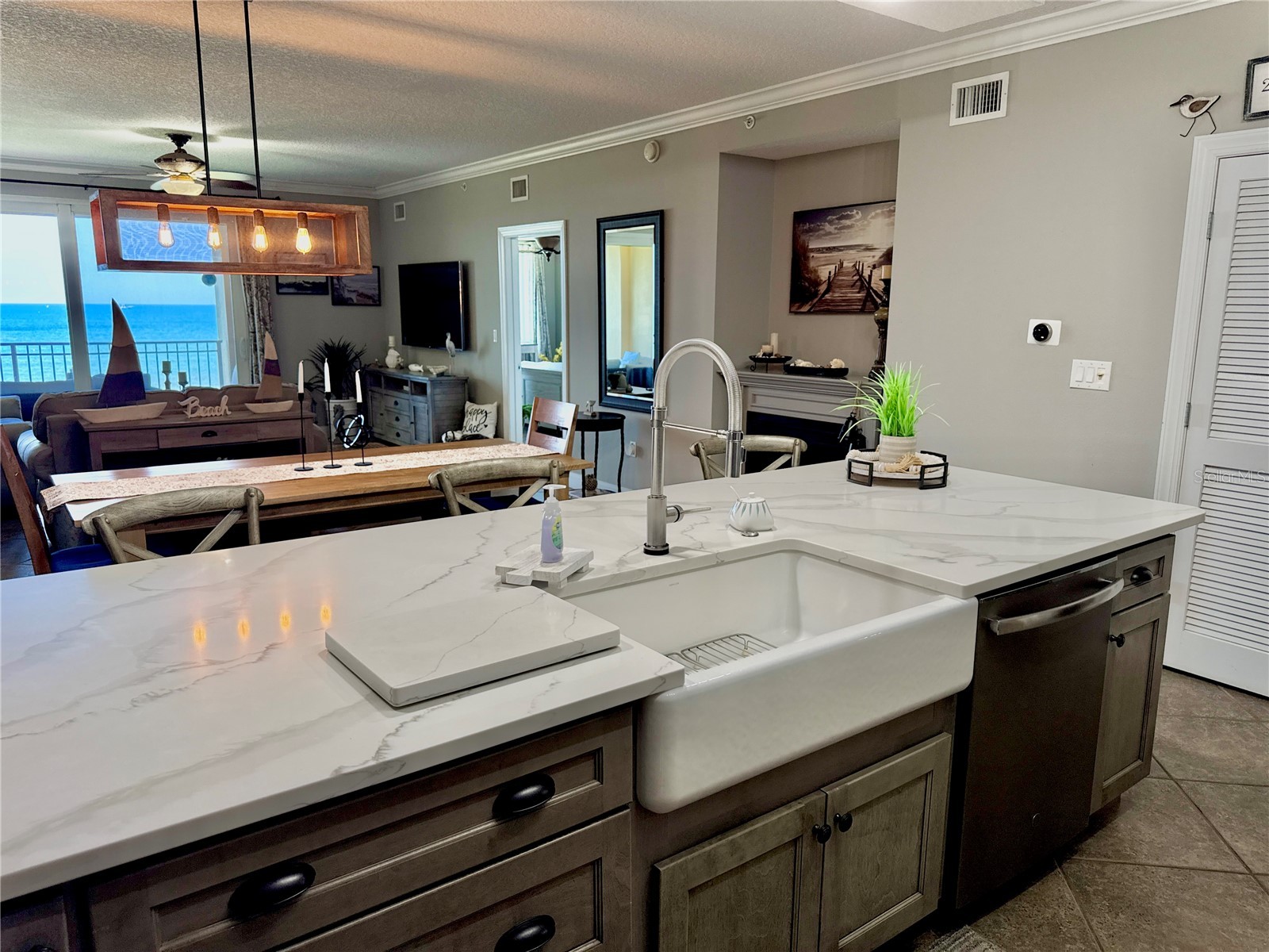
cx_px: 634
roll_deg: -1.7
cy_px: 476
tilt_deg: -10.1
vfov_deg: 56.8
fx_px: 880
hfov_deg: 71.6
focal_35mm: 24
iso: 80
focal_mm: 6.76
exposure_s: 1/120
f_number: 1.78
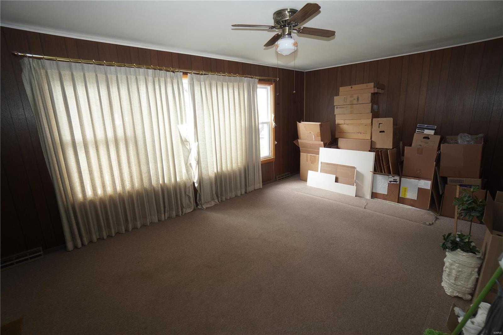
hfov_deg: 100.4
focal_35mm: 15
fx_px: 210
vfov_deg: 77.3
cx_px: 252
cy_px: 168
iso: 500
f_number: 4
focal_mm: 10
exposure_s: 1/60
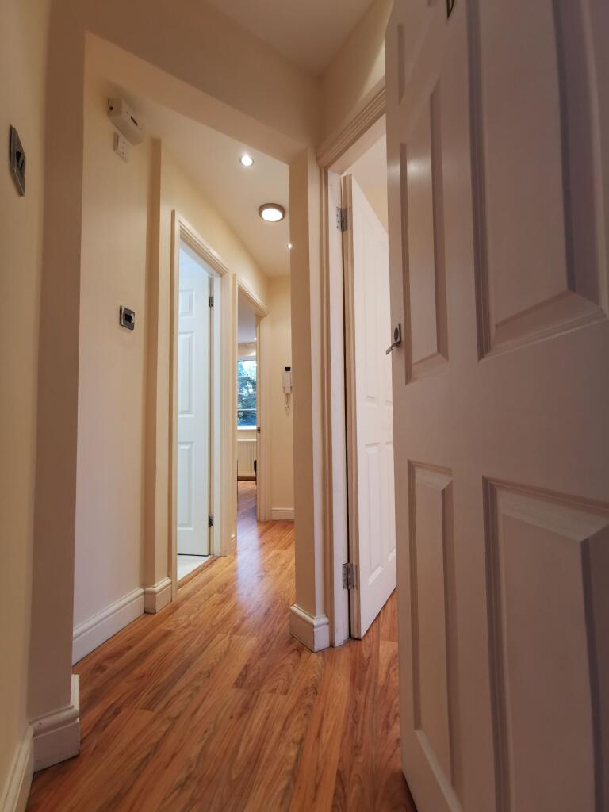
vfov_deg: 94.5
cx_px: 304
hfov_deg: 78.1
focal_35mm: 16
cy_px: 406
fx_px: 375
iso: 160
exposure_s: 1/33.3
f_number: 2.2
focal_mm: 2.35
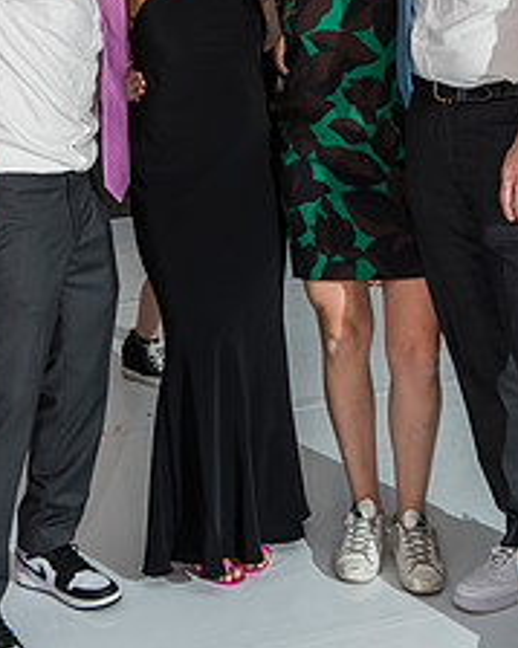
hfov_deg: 18.0
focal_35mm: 85
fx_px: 1630
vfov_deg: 21.9
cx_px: 304
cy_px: 52
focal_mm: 45
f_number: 5
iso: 800
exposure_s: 1/100
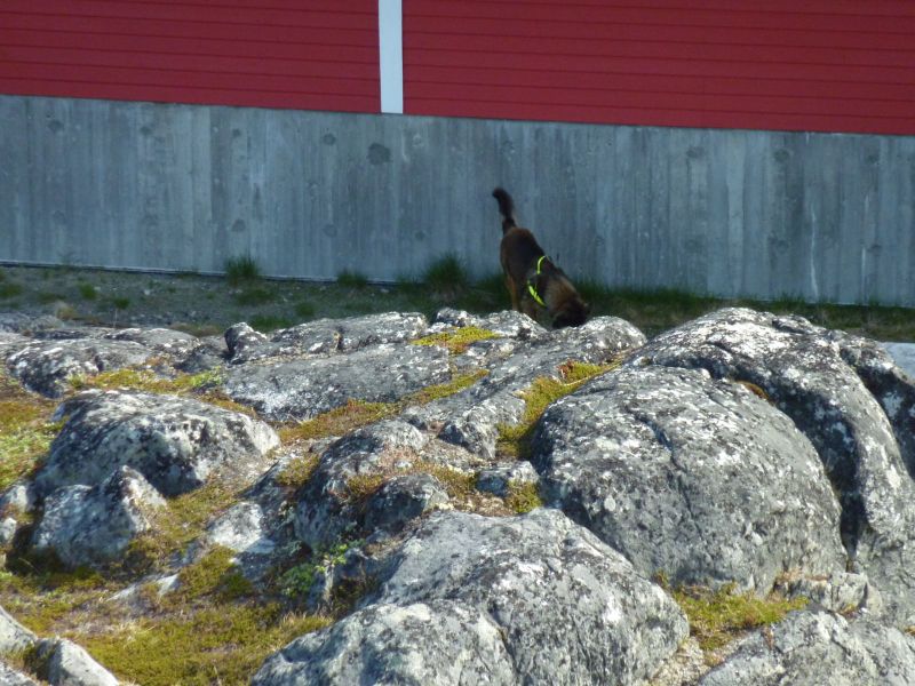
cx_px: 458
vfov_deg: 5.0
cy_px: 343
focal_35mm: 300
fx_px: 7930
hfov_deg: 6.6
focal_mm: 49.2
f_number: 4.9
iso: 200
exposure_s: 1/250
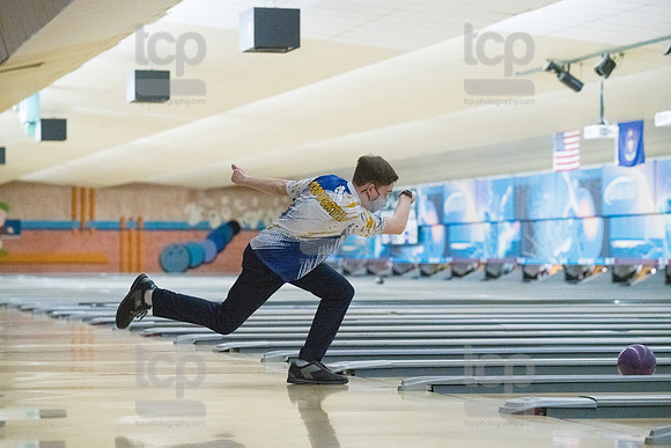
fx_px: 2237
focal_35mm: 120
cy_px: 224
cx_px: 336
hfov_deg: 17.1
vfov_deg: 11.4
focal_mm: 120
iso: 10000
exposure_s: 1/1000
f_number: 4
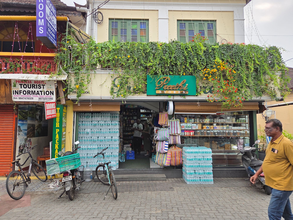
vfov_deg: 58.9
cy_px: 110
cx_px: 146
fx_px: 195
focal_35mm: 23
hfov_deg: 73.9
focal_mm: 5.4
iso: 80
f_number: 1.8
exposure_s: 1/1601
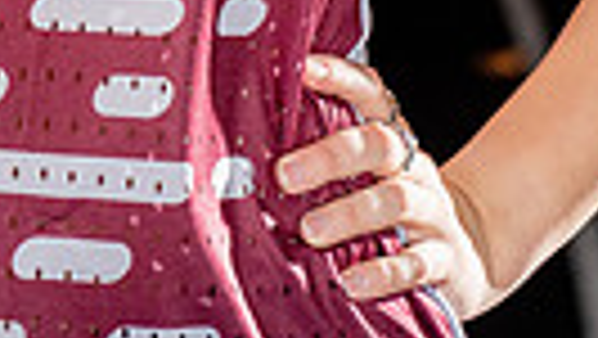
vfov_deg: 4.7
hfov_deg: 8.6
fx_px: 3951
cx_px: 9
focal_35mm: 249
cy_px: -653
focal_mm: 70
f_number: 4
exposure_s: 1/250
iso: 800
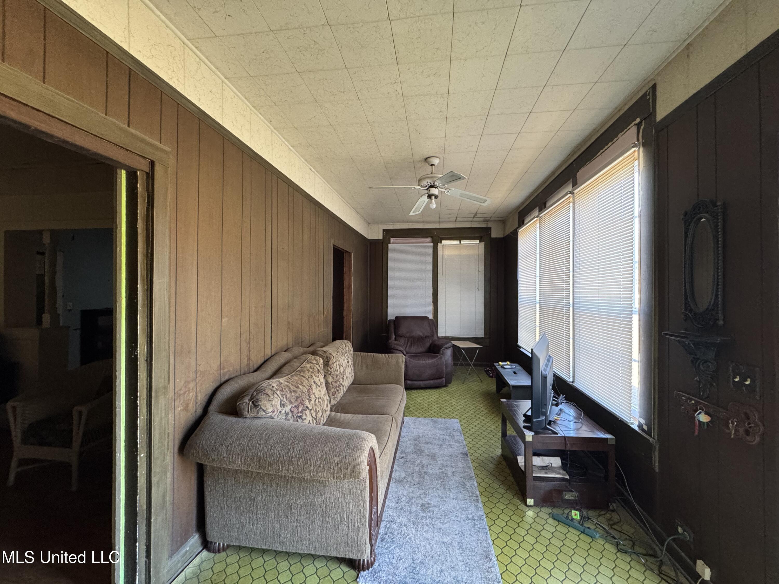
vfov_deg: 85.7
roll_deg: -0.2
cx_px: 390
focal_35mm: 14
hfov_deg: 102.1
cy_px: 292
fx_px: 315
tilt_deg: +0.0
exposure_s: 1/60
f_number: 2.2
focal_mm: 2.22
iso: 500
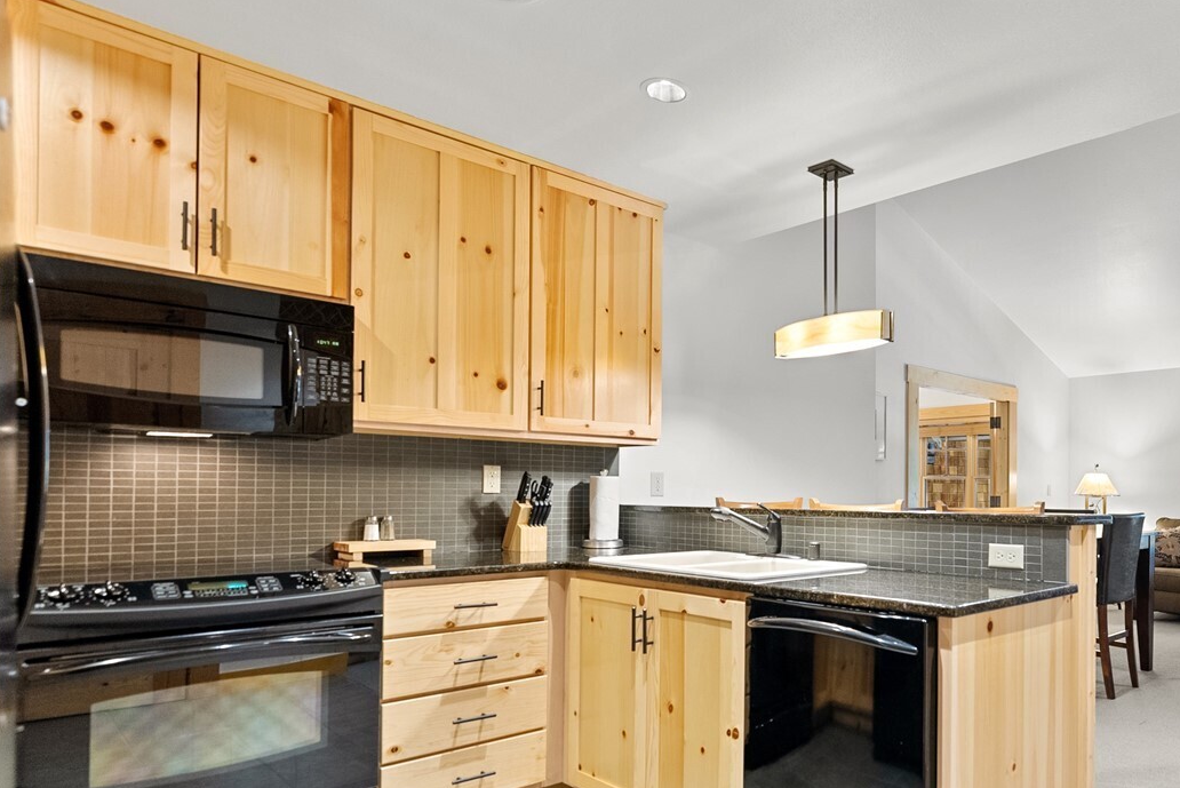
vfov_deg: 54.2
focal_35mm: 23
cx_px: 855
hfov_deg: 71.9
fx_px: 754
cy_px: 514
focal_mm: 14
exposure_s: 1/10
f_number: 2.8
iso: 400
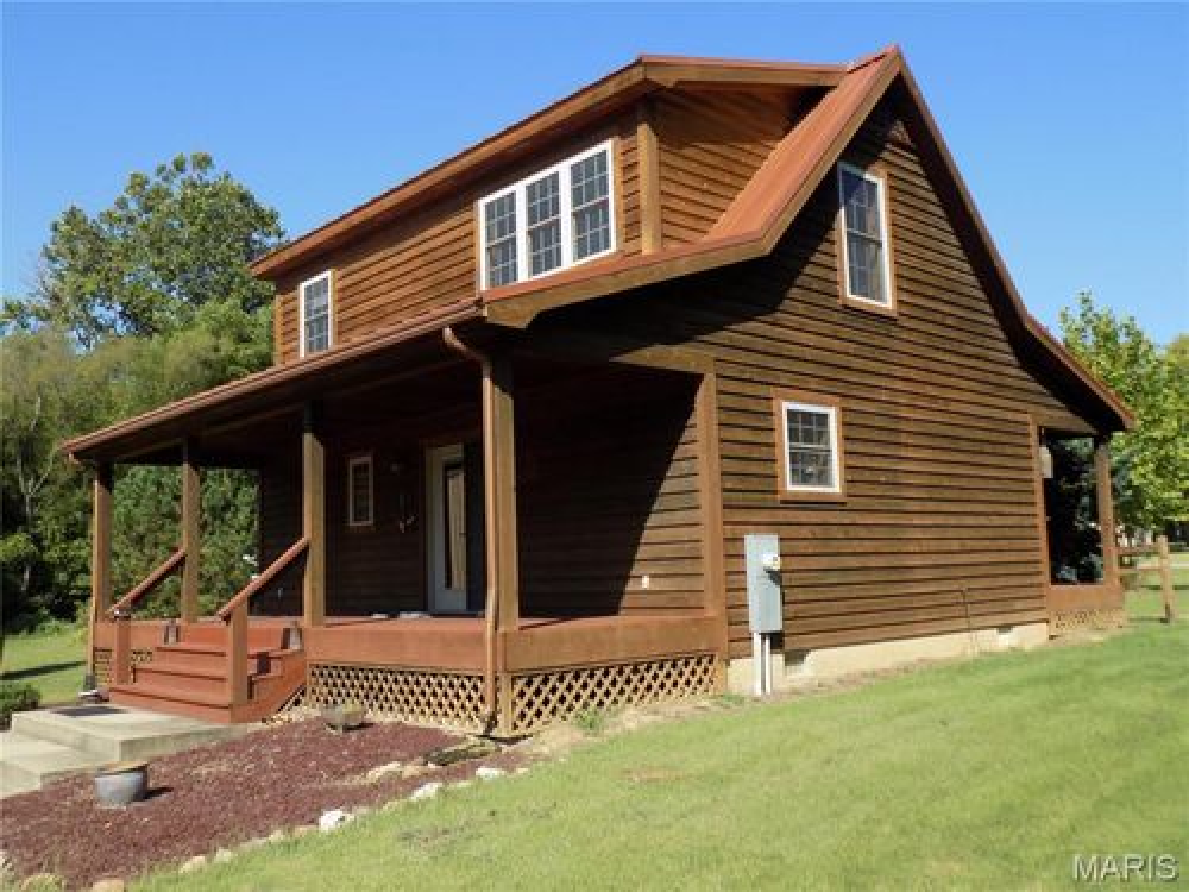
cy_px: 446
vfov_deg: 46.8
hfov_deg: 60.0
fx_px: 1030
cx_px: 594
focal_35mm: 30
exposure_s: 1/500
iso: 80
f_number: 3.3
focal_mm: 5.3
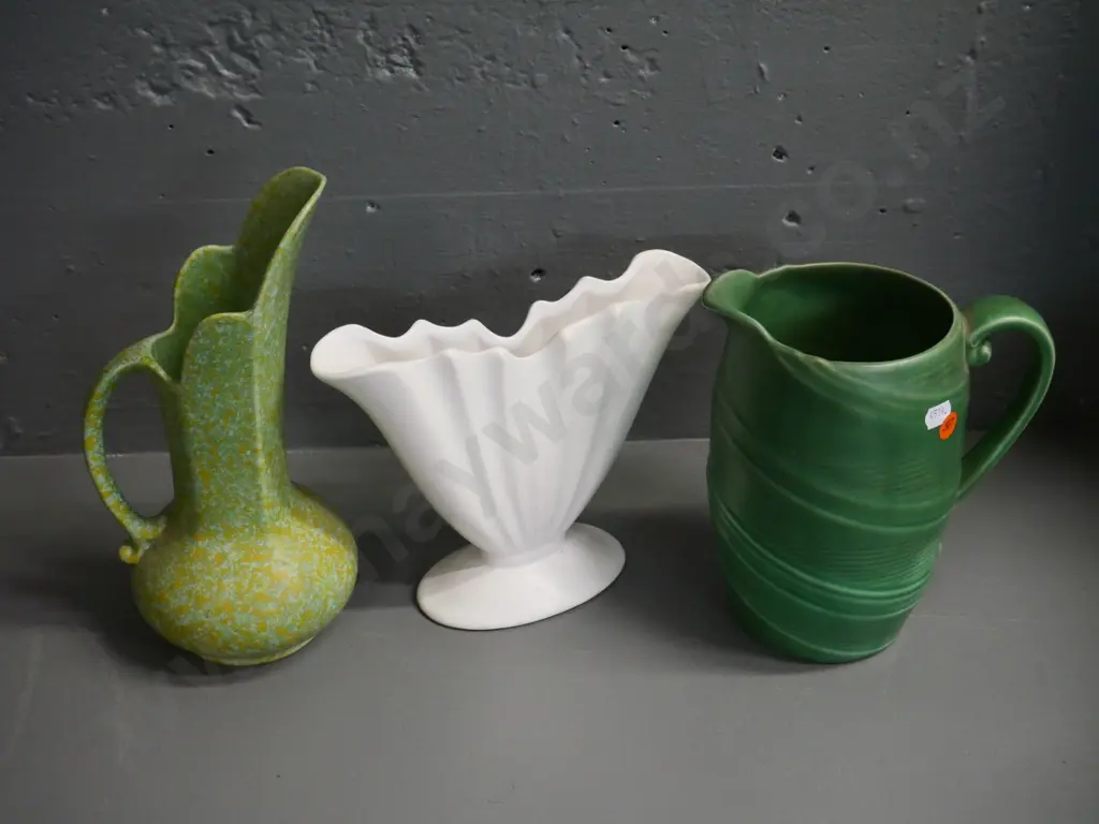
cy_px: 412
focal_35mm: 46
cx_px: 550
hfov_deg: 41.2
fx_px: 1460
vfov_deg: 31.5
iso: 3200
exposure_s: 1/160
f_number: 5.6
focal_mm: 23
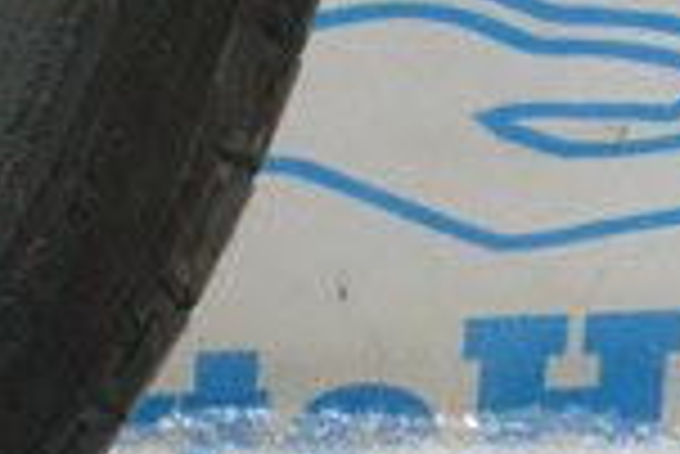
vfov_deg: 5.5
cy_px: -533
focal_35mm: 244
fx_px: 4613
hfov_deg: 7.9
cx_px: -910
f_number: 11
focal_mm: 24
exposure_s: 1/100
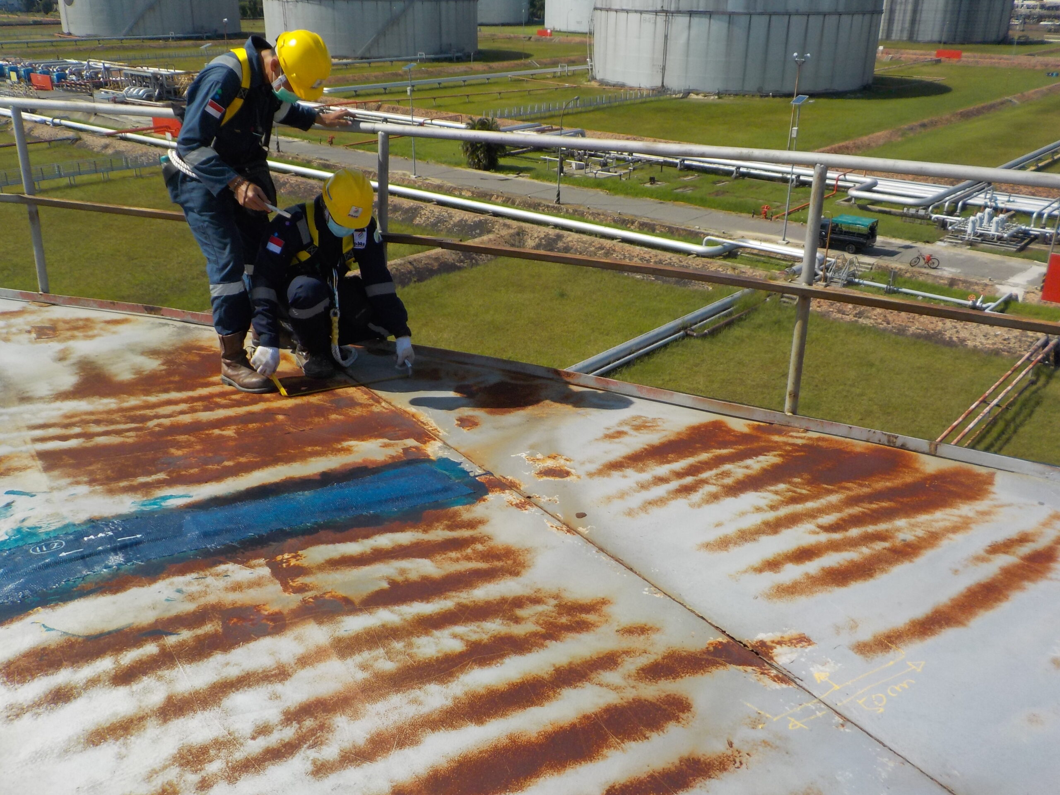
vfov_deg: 46.8
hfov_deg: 60.0
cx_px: 530
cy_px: 398
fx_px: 919
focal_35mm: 30
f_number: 3.3
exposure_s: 1/2000
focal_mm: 4.1
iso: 125
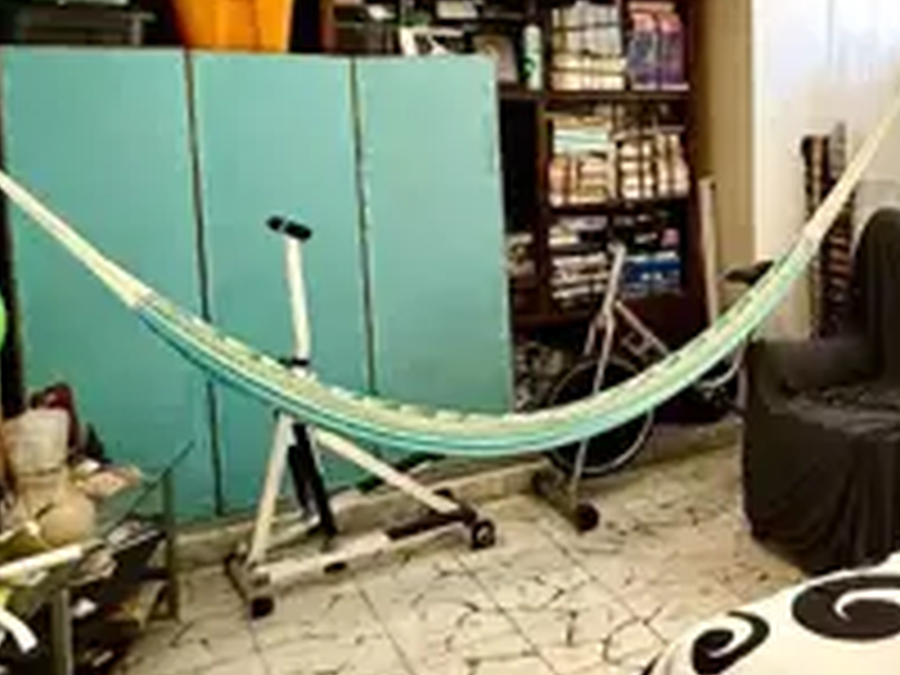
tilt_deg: -3.6
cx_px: 842
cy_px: 176
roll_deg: +0.2
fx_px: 1092
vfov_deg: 33.7
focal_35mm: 42
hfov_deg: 40.7
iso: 250
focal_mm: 2.22
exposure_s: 1/120
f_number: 2.2
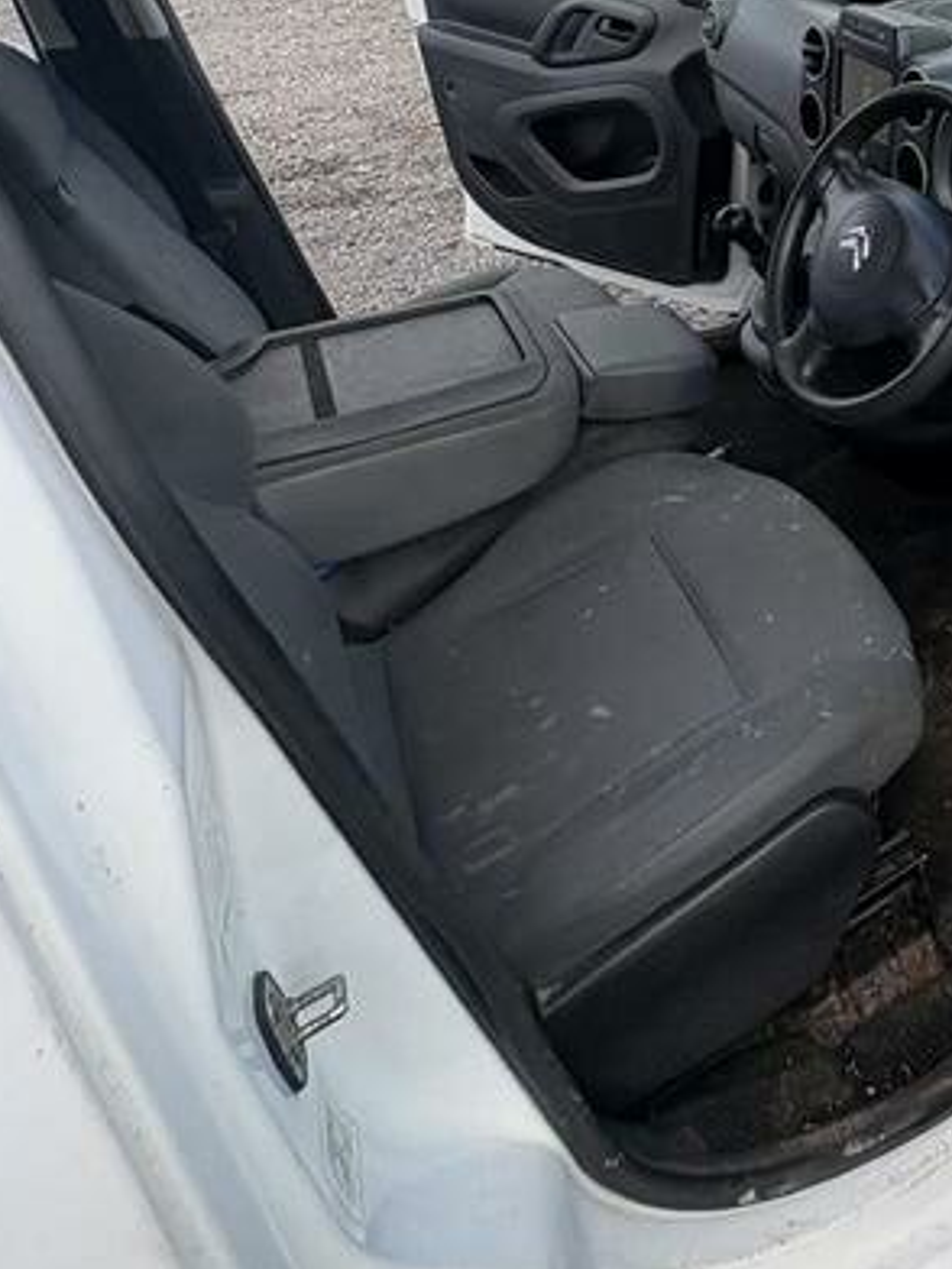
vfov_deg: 50.8
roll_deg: -5.8
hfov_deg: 36.7
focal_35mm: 32
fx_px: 1173
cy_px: 142
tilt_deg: -23.8
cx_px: 1065
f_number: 2.2
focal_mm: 2.22
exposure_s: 1/403
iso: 64
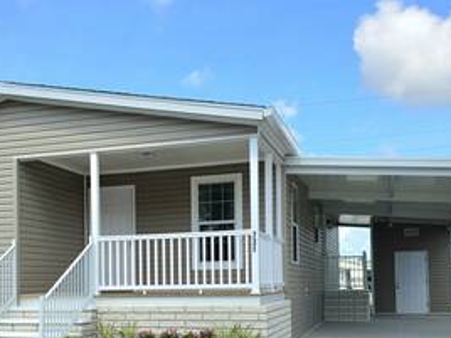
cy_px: 269
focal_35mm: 44
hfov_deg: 42.7
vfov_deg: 32.0
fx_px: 573
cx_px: 177
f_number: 1.4
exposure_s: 1/10000
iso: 64
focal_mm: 6.5
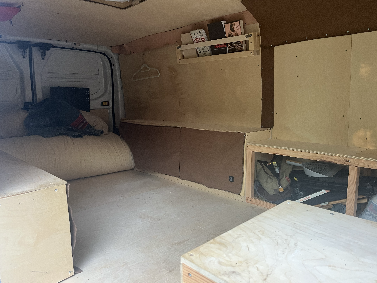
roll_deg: +1.6
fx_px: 294
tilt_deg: -6.5
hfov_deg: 65.3
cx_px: 193
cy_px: 138
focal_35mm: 27
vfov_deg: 51.3
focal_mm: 5.1
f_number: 1.6
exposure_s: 1/60
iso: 125
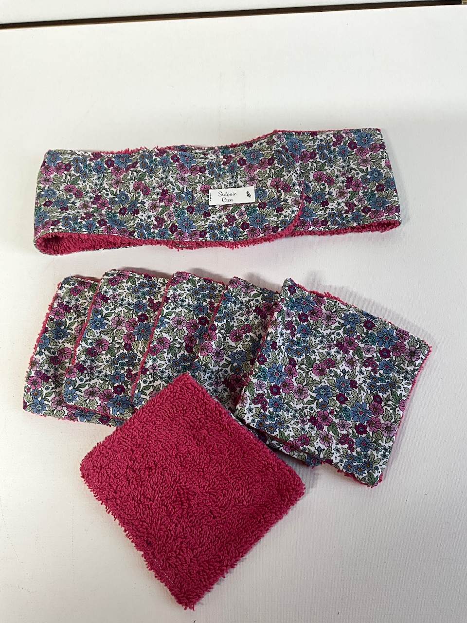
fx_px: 522
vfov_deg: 61.7
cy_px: 312
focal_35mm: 29
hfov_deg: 48.2
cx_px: 234
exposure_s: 1/50
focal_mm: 3
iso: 40
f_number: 1.8
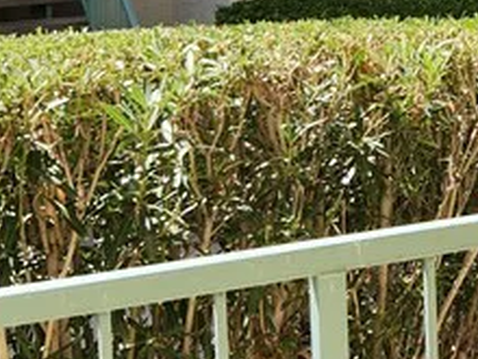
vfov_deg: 13.5
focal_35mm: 107
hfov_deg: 16.9
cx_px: 680
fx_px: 1478
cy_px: -50
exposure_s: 1/746
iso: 20
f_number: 1.8
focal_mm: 5.4
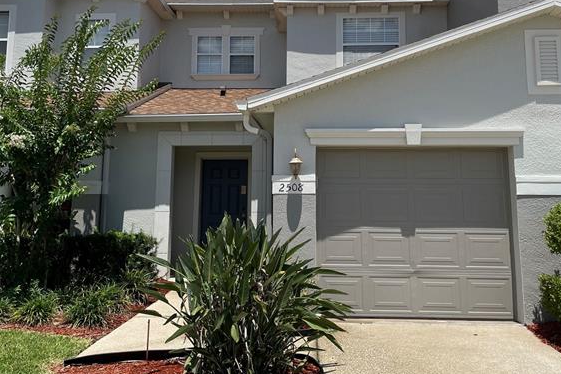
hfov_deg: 51.9
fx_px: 577
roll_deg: +0.2
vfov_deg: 35.5
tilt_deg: +10.0
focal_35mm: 37
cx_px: 287
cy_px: 114
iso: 32
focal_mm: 4.2
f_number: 1.6
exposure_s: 1/6494
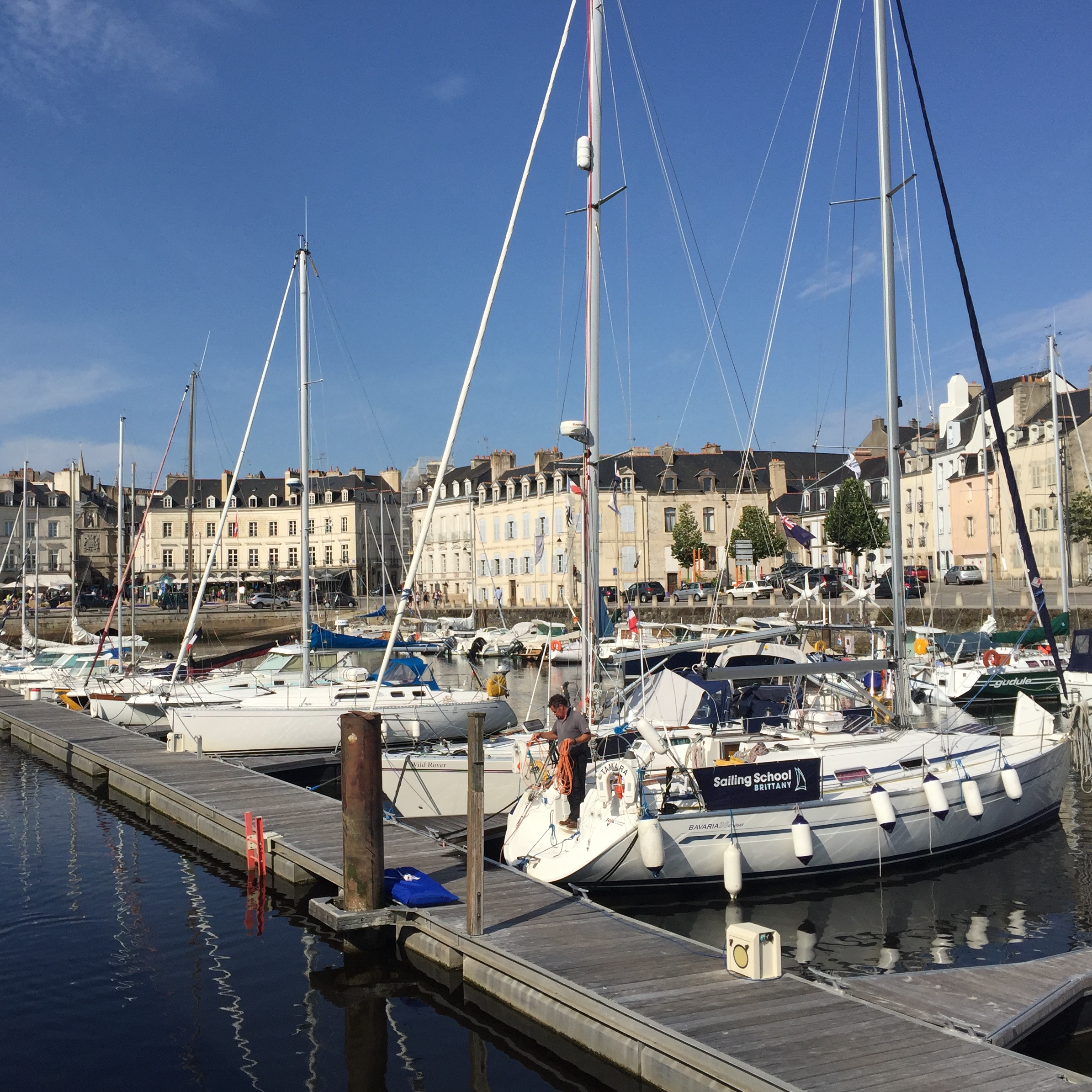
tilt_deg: +2.6
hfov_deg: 47.1
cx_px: 460
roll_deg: +0.8
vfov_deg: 47.2
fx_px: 1249
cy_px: 544
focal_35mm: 35
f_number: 2.2
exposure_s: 1/4405
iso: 32
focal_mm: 4.15
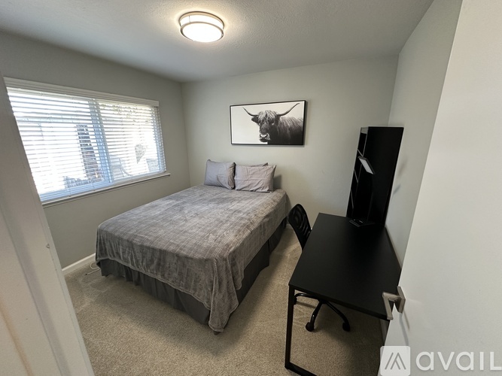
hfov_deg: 102.1
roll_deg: +0.4
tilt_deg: -16.1
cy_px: 188
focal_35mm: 14
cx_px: 251
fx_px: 203
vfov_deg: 85.7
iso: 250
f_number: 2.2
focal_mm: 2.22
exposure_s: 1/60
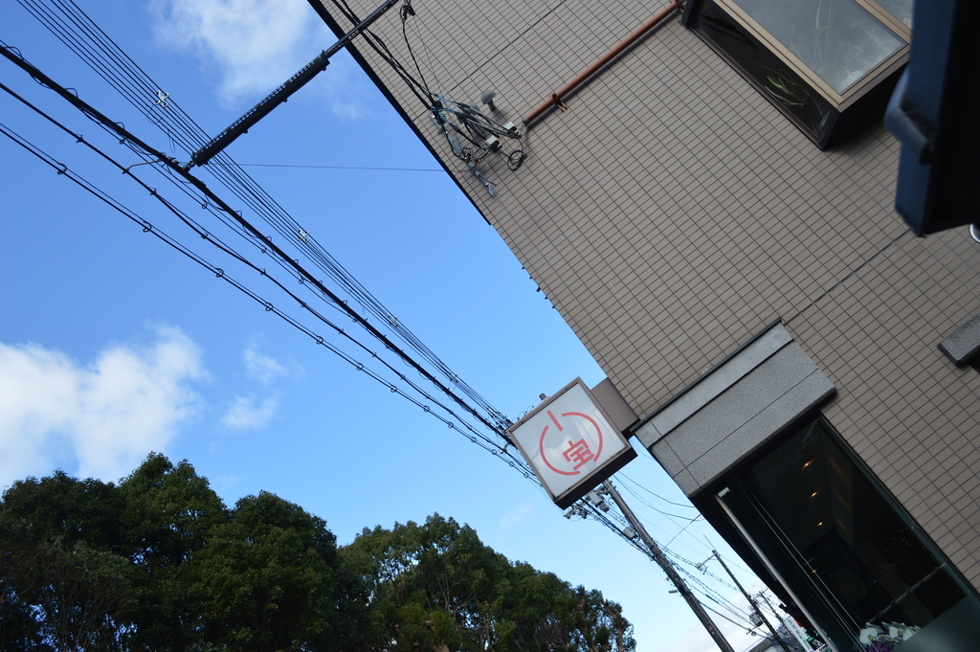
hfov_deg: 57.3
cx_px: 490
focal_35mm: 33
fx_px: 898
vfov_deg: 39.9
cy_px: 326
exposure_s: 1/250
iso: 100
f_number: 7.1
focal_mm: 22
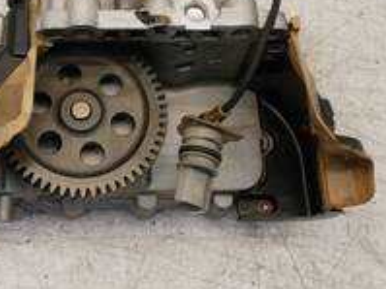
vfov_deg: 24.6
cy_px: 41
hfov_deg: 32.2
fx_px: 646
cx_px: 66
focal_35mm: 58
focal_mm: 12
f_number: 3.5
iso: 500
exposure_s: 1/125
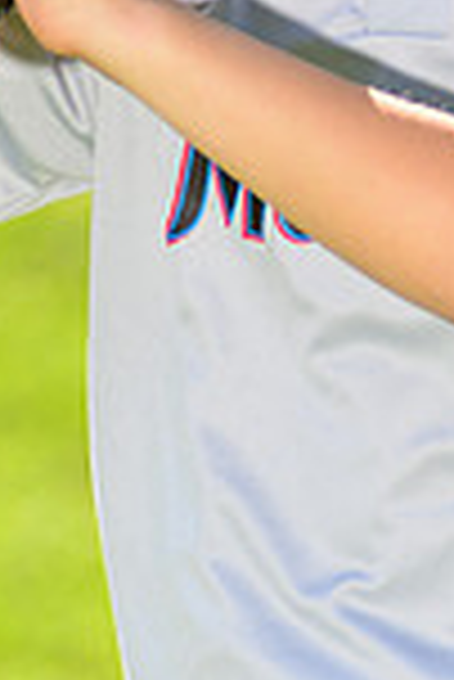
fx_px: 12342
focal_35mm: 654
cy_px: -158
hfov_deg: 2.1
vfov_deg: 3.1
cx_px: 375
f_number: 5
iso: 100
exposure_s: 1/250
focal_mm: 170
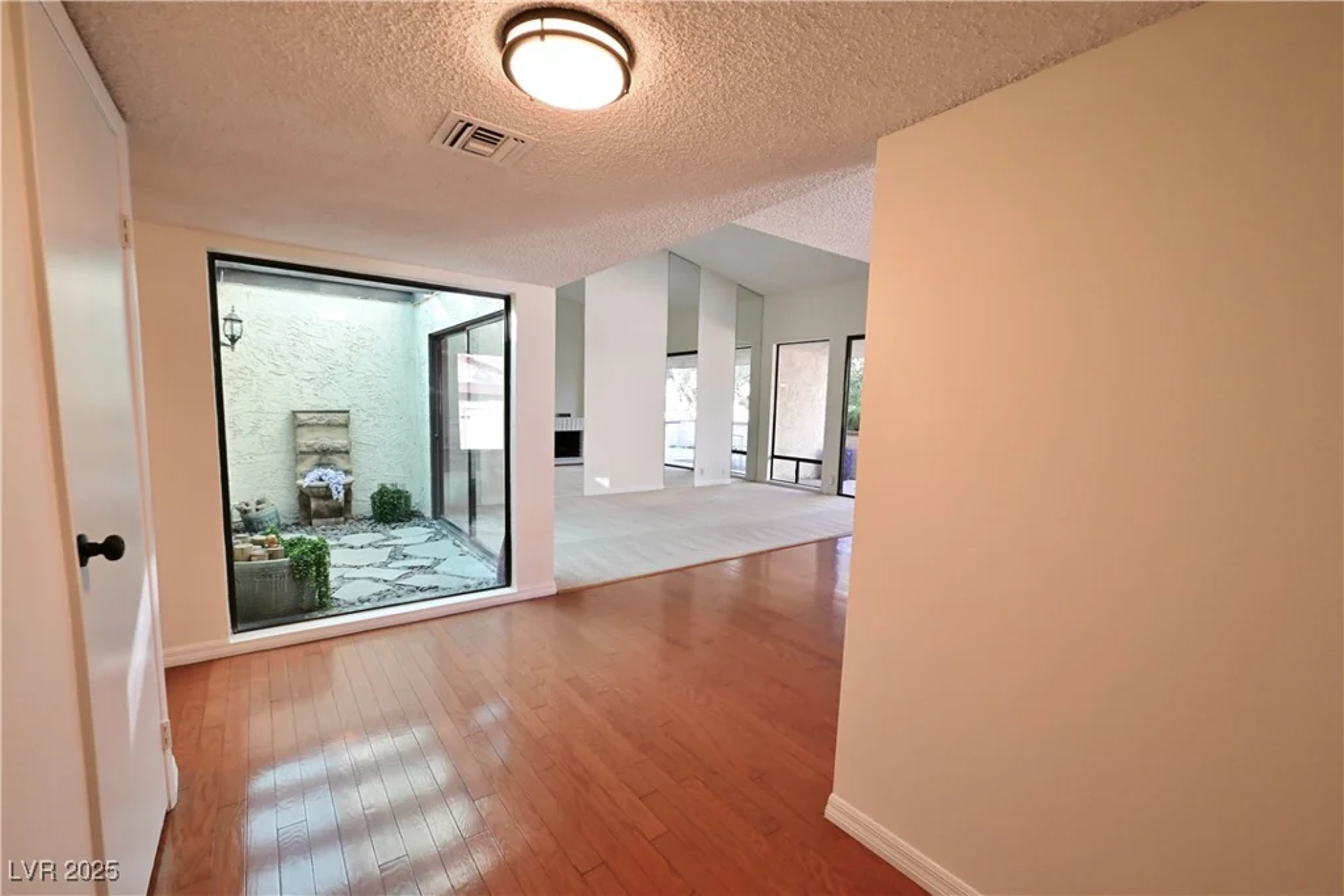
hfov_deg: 104.2
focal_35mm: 14
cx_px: 672
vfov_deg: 81.2
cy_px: 448
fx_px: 523
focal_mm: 14
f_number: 11
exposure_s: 1/60
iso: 3200
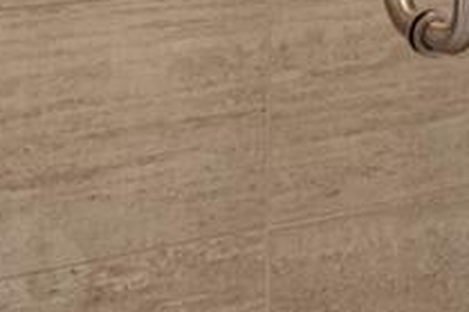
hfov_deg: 16.7
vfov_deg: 10.9
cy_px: -290
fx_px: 1497
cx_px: 631
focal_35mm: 115
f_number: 9
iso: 160
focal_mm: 10
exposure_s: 1.6
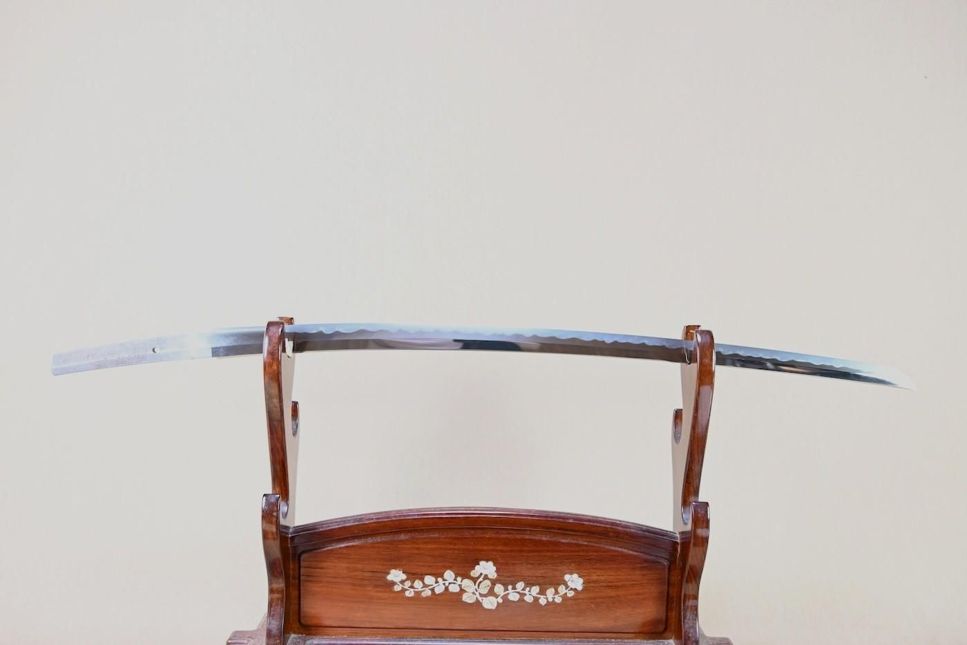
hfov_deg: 58.3
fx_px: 866
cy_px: 322
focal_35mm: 32
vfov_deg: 40.8
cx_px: 484
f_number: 3.5
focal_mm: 21.5
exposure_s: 1/1.6
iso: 100
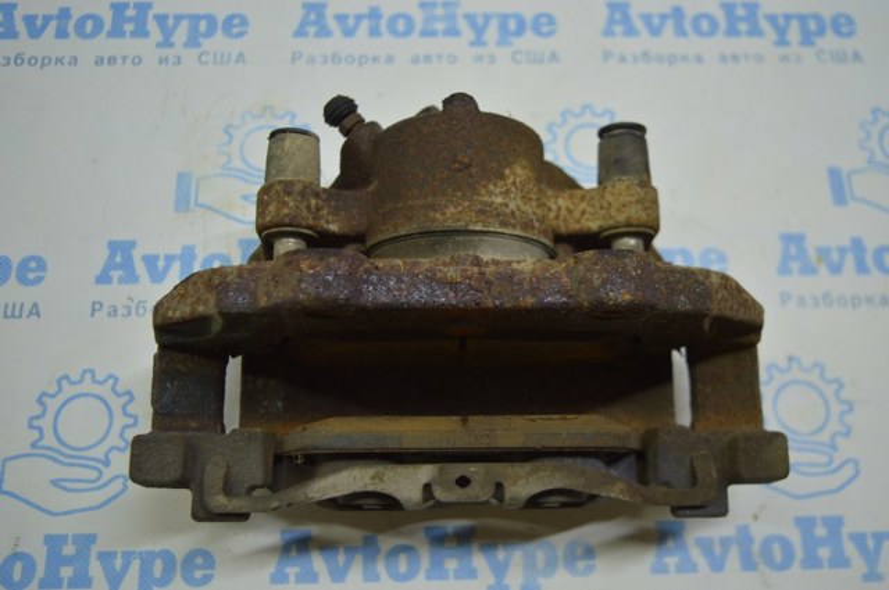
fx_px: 888
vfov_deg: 36.8
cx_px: 444
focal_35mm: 36
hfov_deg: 53.2
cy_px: 295
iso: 400
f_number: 4
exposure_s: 1/100
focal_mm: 24
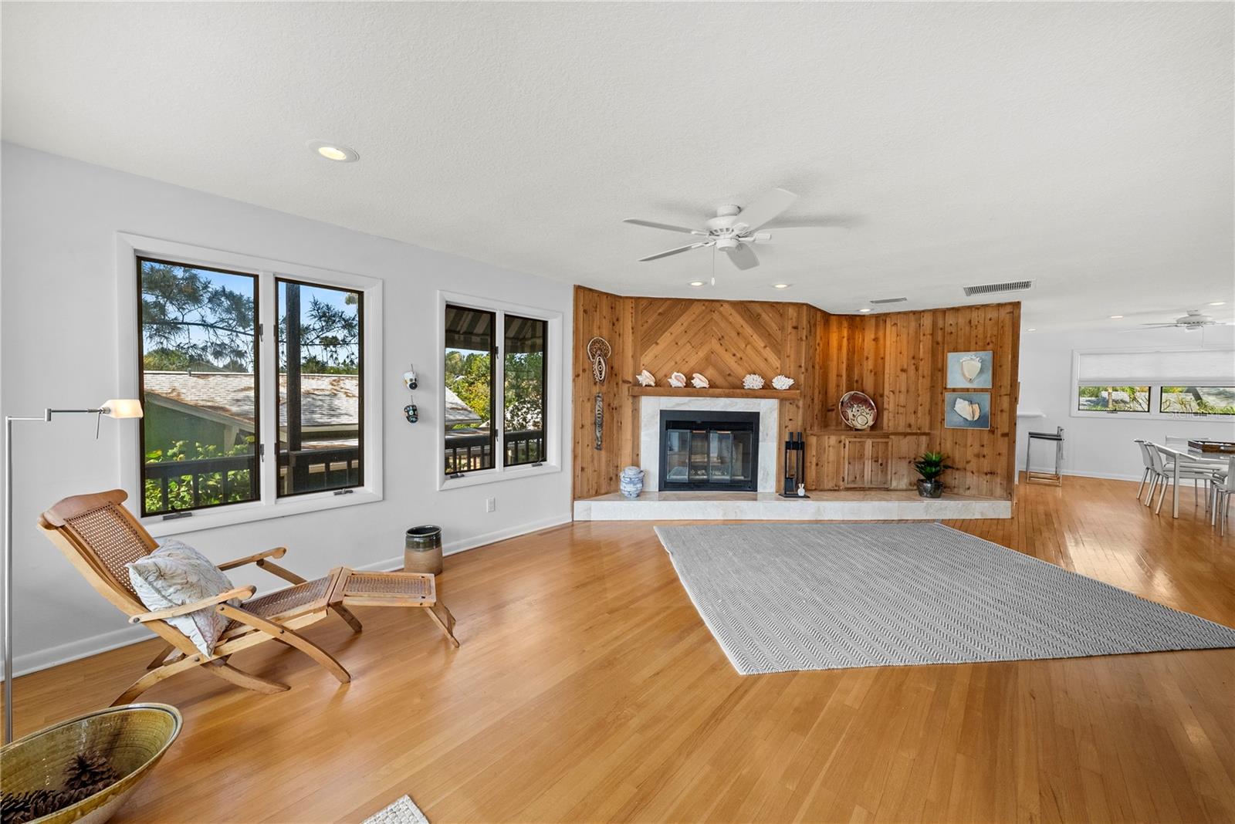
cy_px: 412
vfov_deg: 85.5
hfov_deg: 108.3
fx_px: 446
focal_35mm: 13
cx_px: 618
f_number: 9
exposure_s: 1/15
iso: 640
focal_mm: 13
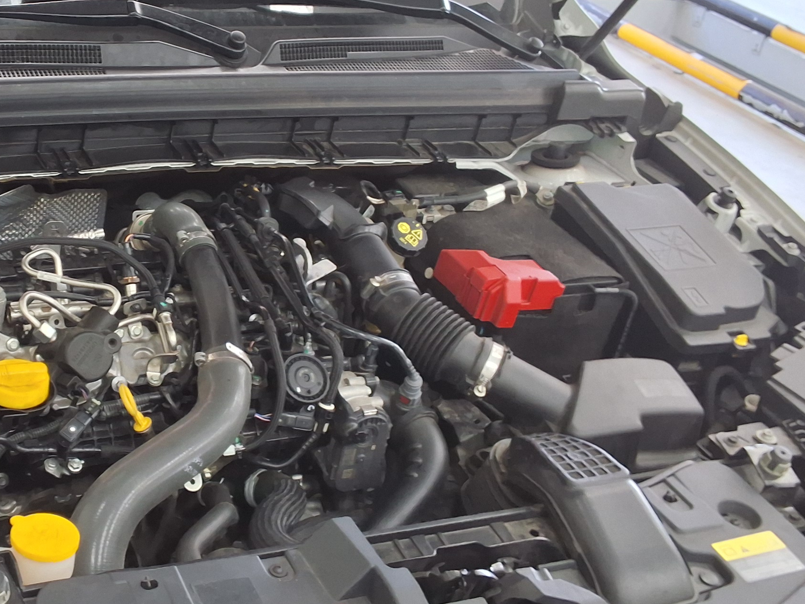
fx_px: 1256
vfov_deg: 27.0
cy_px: 255
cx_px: 161
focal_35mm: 54
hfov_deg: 34.5
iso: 50
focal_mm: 2.91
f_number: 1.9
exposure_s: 1/60
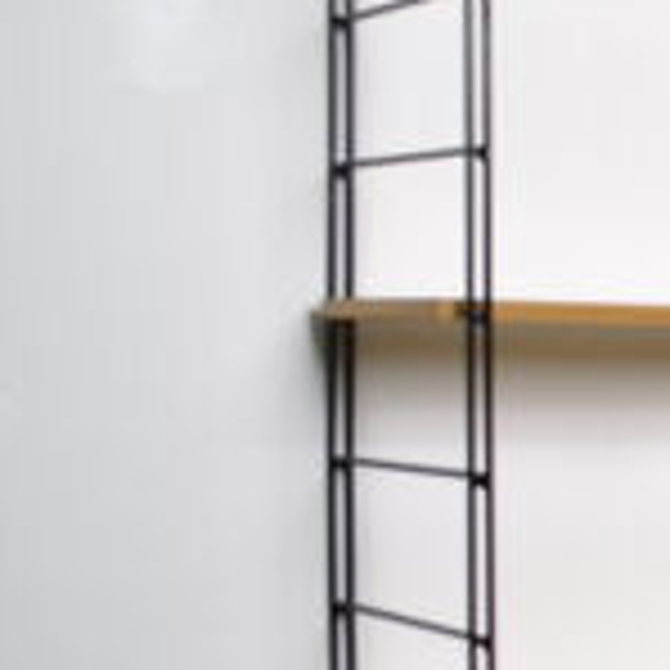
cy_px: 495
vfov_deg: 15.4
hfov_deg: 14.6
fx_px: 2474
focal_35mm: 113
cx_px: 940
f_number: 3.8
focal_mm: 22
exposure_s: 1/40
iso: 200
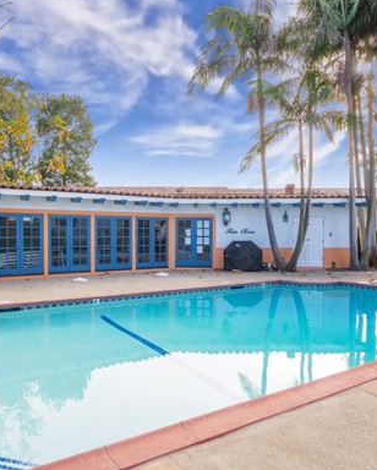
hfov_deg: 54.9
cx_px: 169
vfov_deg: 65.9
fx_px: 362
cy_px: 250
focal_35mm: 26
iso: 320
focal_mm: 8
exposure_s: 1/80
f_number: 11
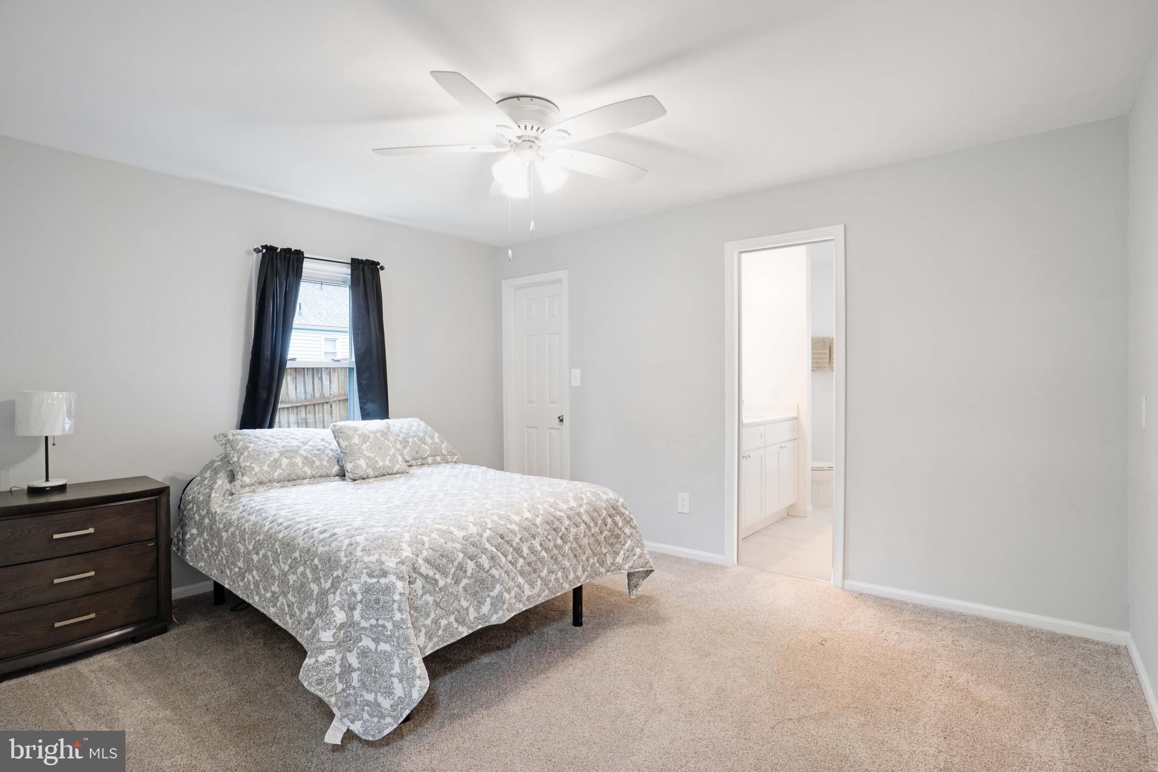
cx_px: 579
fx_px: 547
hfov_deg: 93.3
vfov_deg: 70.4
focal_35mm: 17
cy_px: 386
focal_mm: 17
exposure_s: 1/5
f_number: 10
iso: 1250
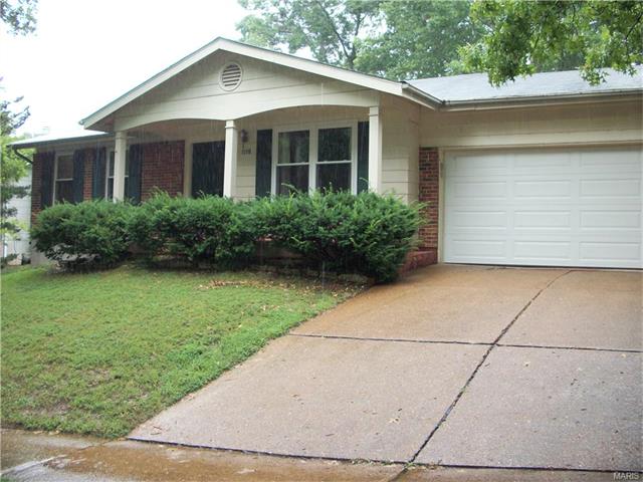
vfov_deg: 40.7
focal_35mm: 35
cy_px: 241
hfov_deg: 52.6
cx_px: 322
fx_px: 650
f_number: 3.1
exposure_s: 1/100
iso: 80
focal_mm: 6.3
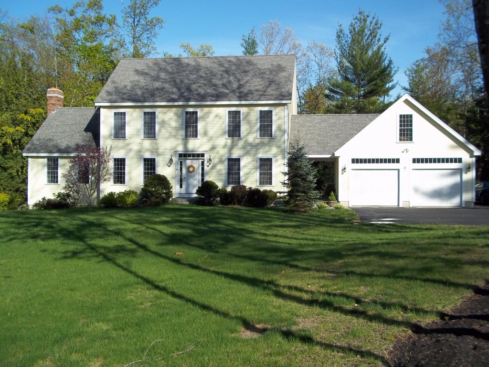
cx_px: 244
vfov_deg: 39.7
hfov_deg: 51.4
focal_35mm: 36
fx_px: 509
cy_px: 184
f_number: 8
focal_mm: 6.5
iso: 80
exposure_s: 1/160
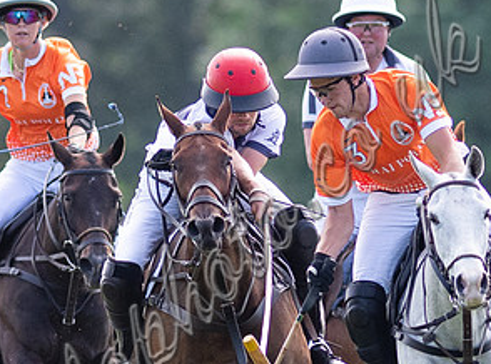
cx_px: 489
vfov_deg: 0.7
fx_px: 30104
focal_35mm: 2131
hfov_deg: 0.9
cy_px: 248
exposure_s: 1/1600
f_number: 3.2
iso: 400
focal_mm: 300
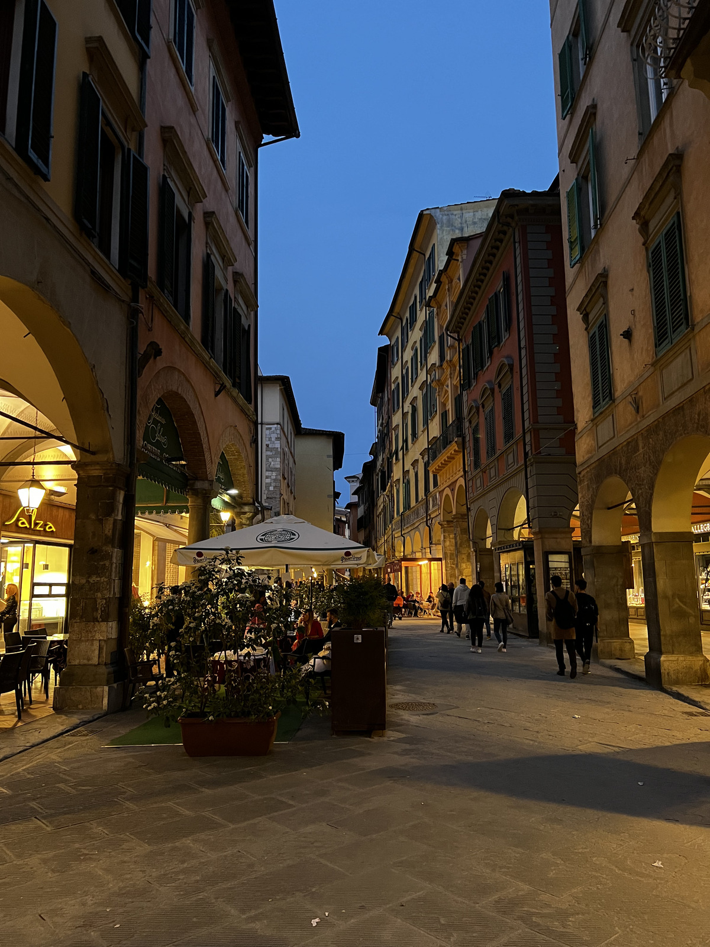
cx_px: 355
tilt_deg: +9.7
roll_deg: +0.4
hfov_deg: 53.1
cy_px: 474
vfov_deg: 67.3
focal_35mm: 26
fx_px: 711
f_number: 1.5
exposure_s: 1/33
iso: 500
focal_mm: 5.7
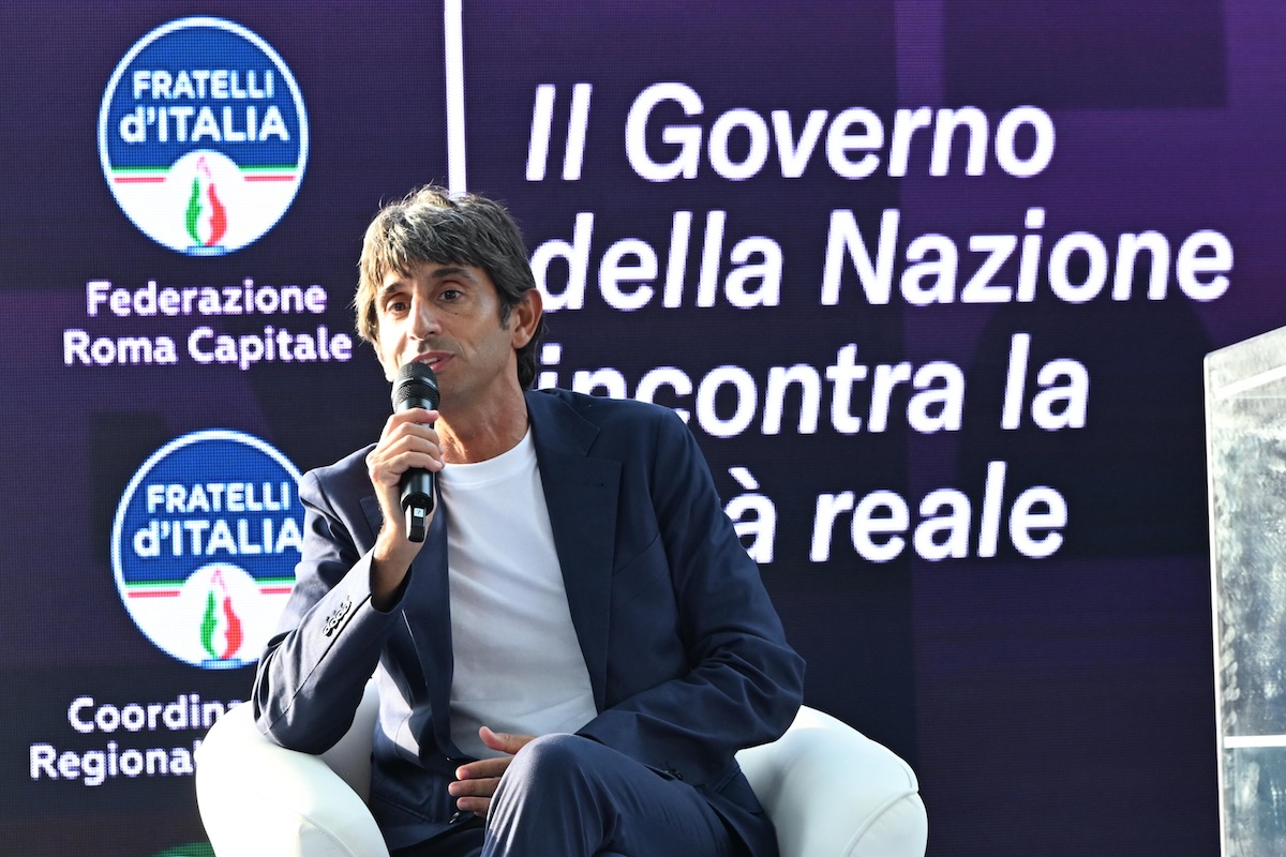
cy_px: 428
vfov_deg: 4.6
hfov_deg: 6.9
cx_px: 643
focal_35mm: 300
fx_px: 10716
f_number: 5.6
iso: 1000
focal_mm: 200
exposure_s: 1/320
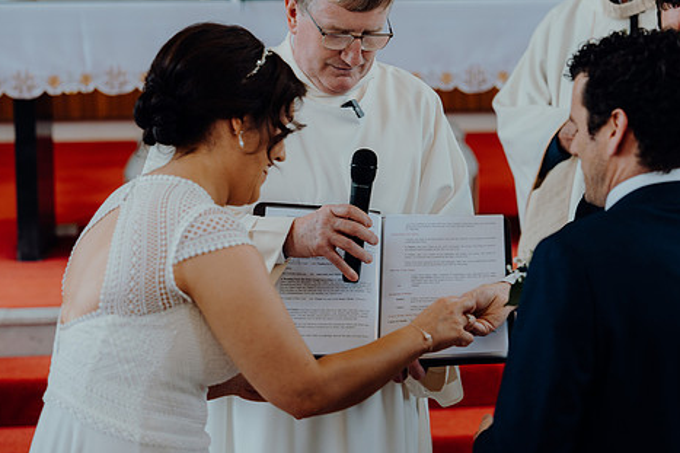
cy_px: 189
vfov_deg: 16.6
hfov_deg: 24.8
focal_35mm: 82
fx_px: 1548
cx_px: 365
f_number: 2.8
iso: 400
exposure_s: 1/200
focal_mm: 66
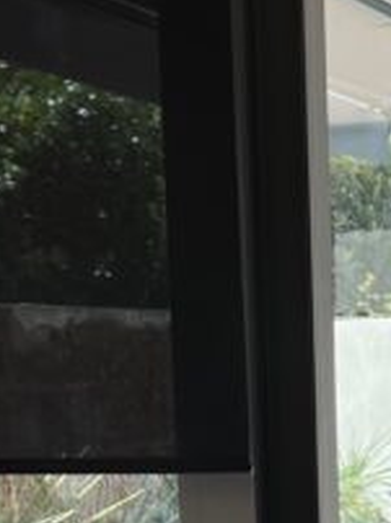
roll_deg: +0.5
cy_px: 590
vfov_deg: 14.6
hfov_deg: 11.1
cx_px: 435
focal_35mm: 132
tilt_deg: -5.3
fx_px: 1992
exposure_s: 1/427
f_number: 1.5
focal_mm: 5.7
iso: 50
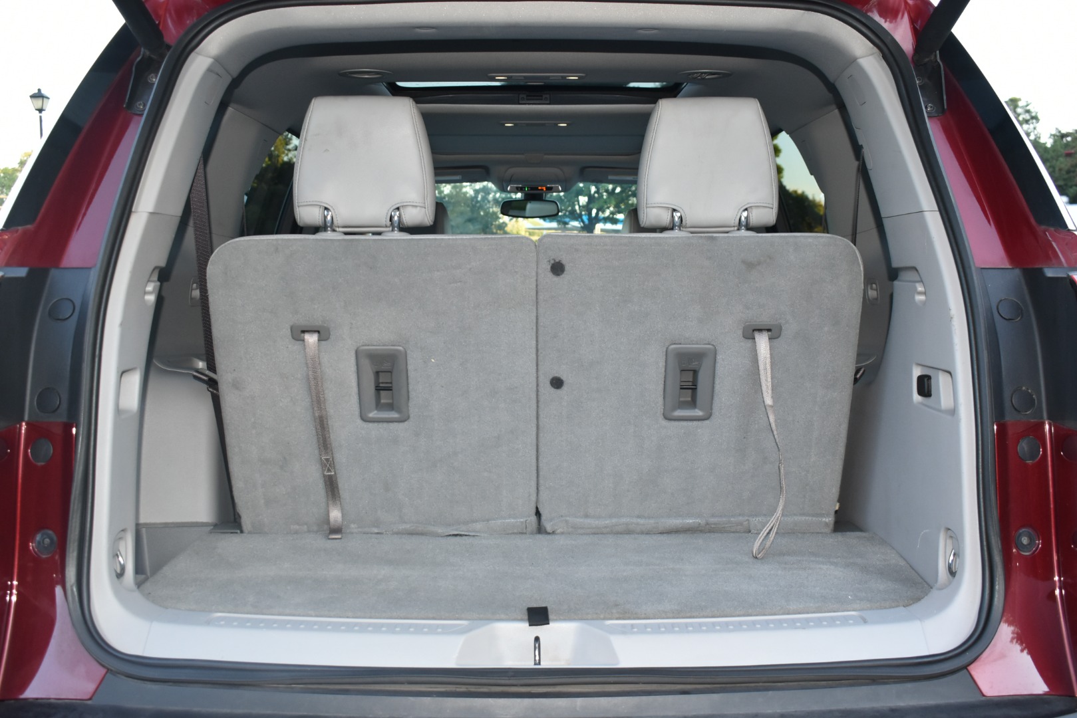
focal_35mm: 36
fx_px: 1077
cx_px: 538
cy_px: 359
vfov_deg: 36.9
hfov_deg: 53.1
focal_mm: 24
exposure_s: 1/125
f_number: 5.6
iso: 800
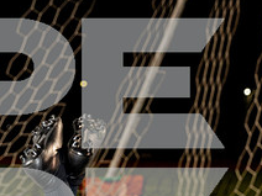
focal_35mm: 158
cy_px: 234
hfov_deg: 12.1
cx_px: -87
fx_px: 1196
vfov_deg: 9.3
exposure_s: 1/250
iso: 800
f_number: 5.6
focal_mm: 60
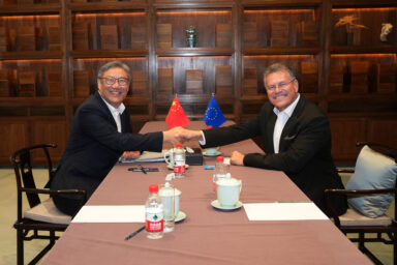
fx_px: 320
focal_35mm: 29
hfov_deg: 63.7
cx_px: 198
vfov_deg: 45.0
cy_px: 132
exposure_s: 1/250
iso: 2000
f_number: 4
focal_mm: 29
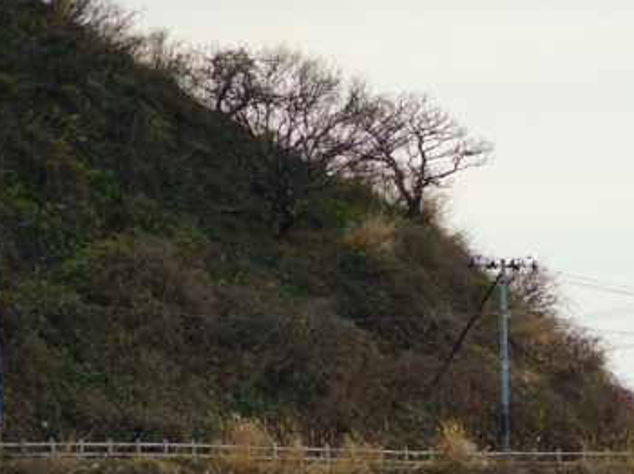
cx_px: 714
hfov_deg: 3.8
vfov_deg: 2.8
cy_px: 450
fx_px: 9664
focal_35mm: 528
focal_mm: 240
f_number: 6.3
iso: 160
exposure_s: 1/250
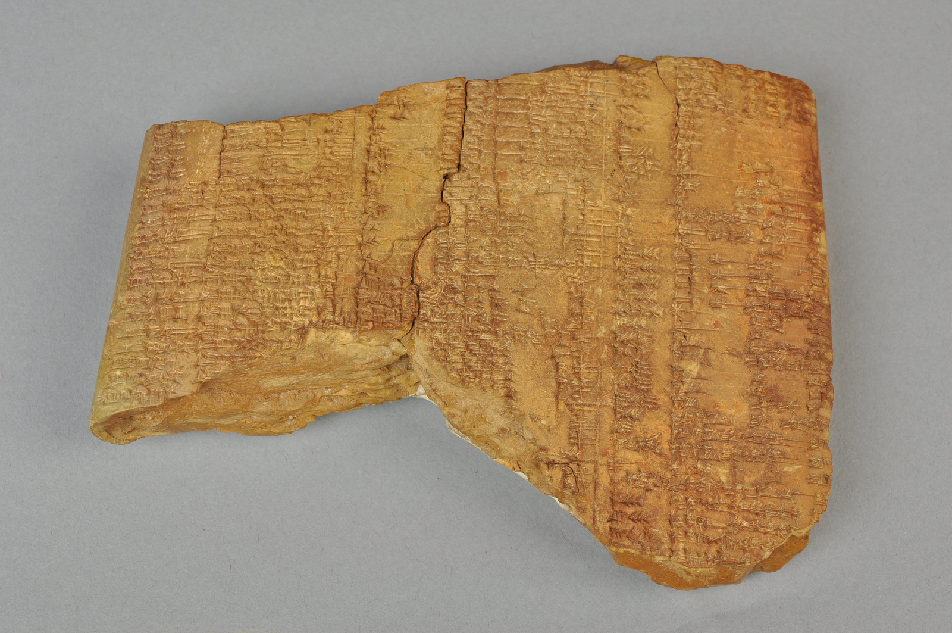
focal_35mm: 52
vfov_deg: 25.7
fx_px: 1387
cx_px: 476
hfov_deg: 37.9
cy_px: 316
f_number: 10
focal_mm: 35
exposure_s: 1/40
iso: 400
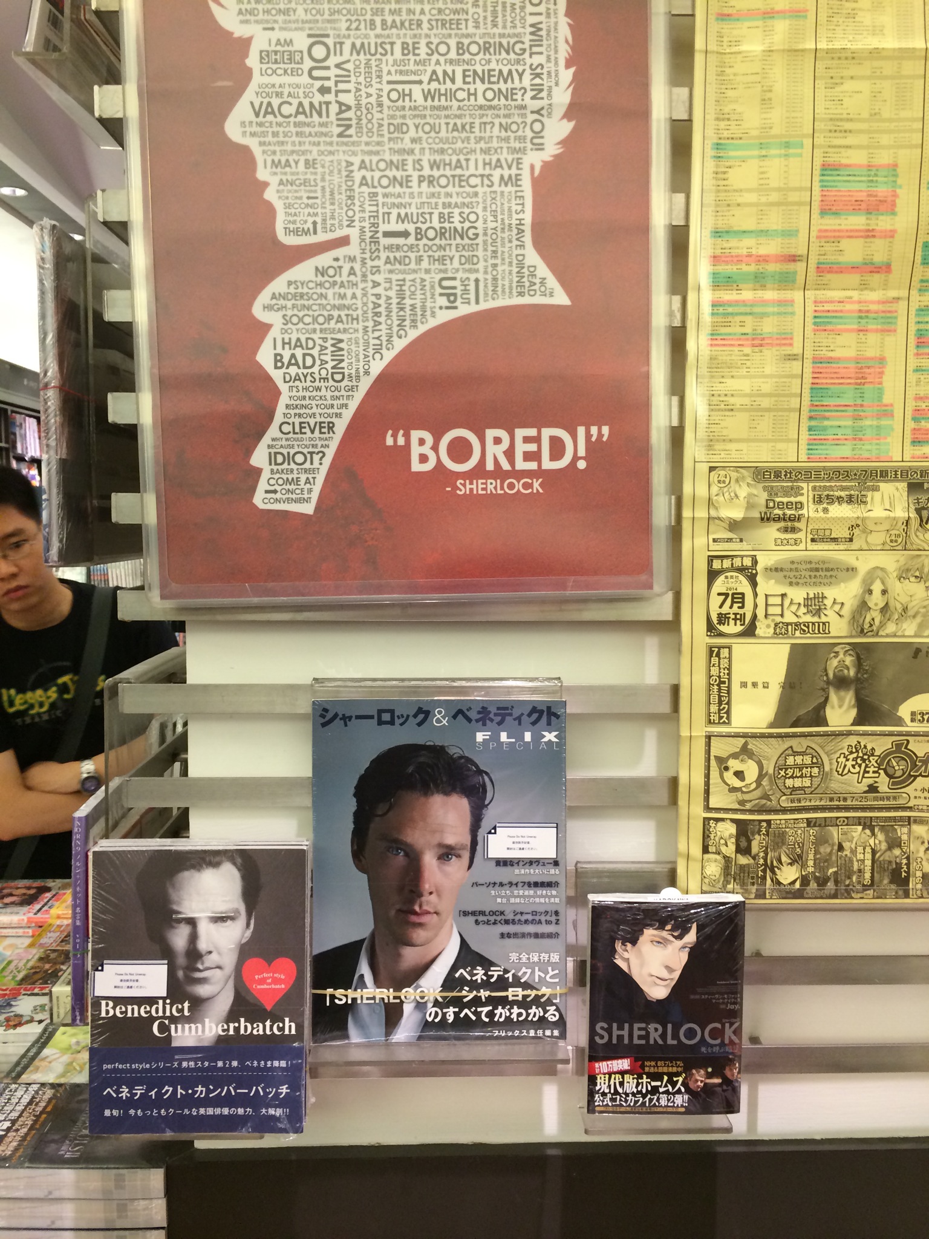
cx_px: 464
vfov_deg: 60.0
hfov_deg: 46.8
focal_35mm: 30
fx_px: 1073
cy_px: 620
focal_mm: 4.12
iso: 100
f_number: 2.2
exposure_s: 1/30
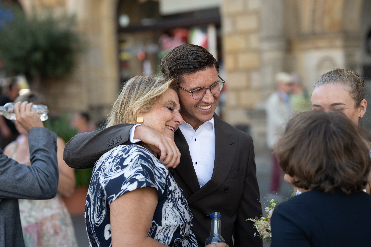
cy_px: 124
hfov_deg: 23.9
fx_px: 876
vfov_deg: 16.1
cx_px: 186
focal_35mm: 85
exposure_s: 1/320
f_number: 2.8
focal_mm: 85
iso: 100
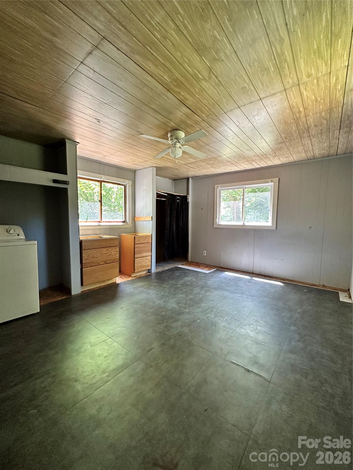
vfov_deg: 102.1
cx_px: 176
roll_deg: -2.4
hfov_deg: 85.7
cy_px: 235
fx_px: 190
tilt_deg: -2.7
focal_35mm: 14
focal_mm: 2.22
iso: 320
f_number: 2.2
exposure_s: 1/95
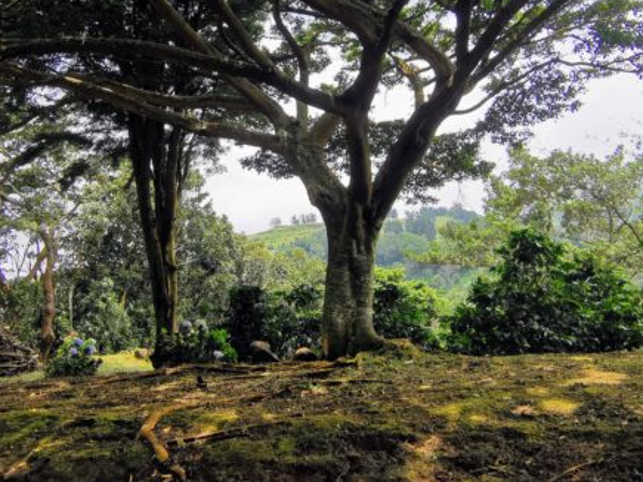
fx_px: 557
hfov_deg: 59.7
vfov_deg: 45.2
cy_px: 120
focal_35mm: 30
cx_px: 273
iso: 50
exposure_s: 1/755
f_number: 2.2
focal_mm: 2.23
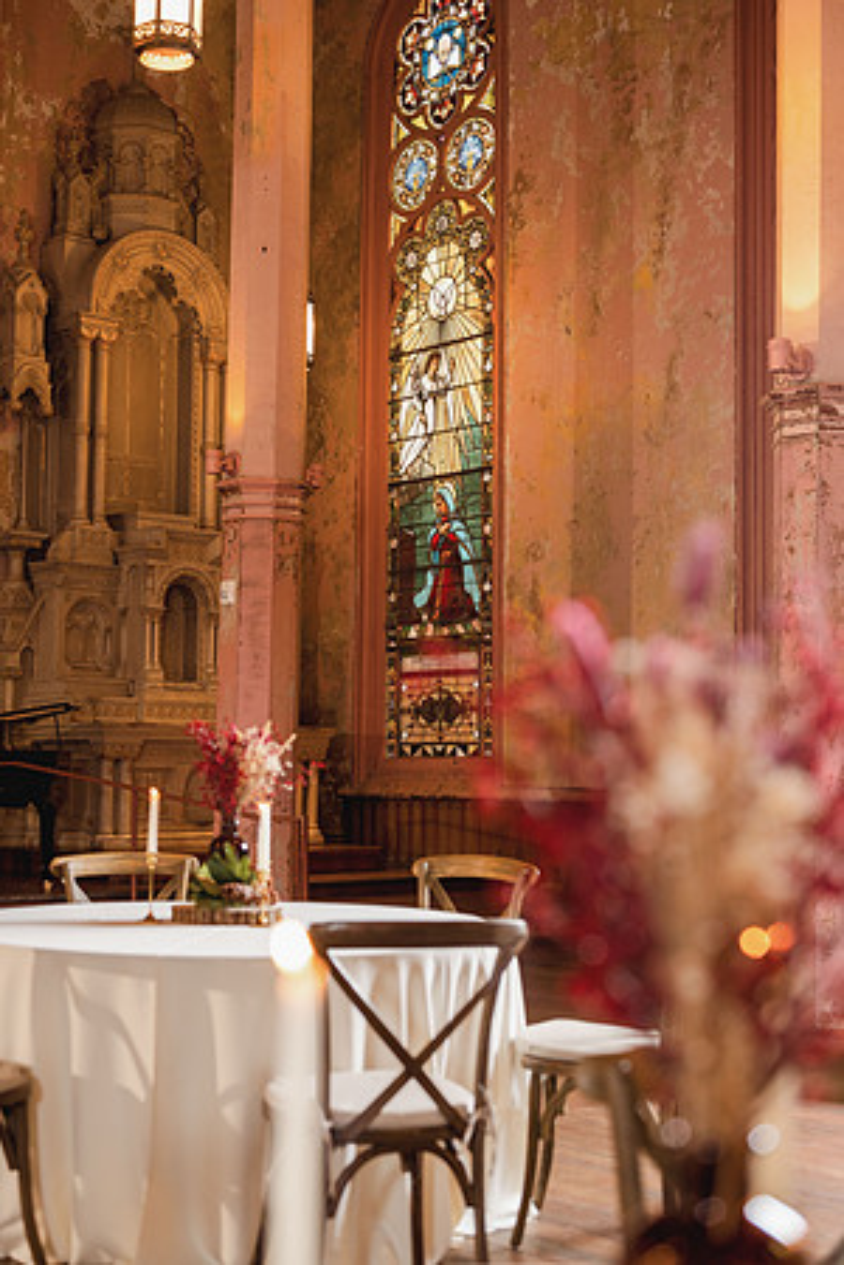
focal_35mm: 50
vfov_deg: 39.6
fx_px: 1758
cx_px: 422
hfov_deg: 27.0
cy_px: 632
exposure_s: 1/80
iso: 400
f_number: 2.8
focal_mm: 50
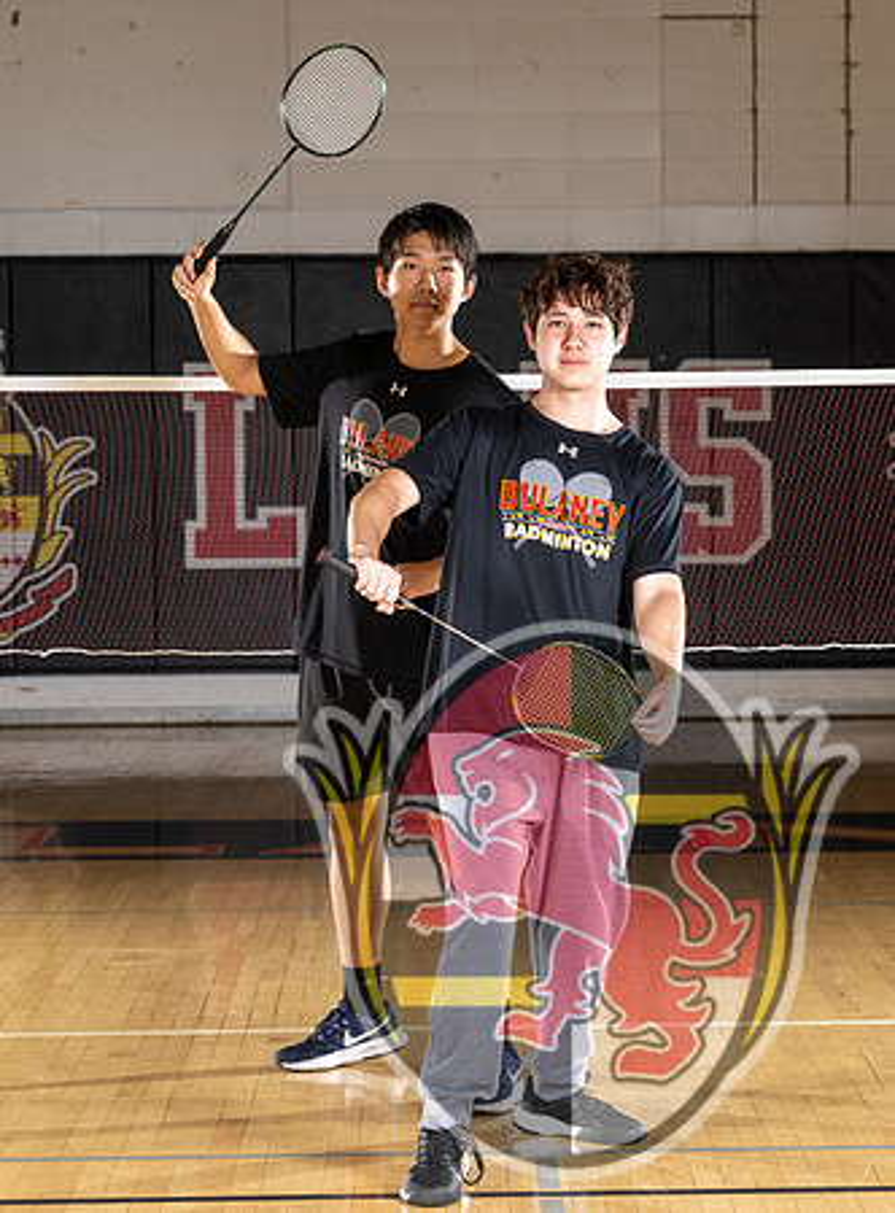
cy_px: 592
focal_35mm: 125
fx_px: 4343
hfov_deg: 11.8
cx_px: 572
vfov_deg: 15.9
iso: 320
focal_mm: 82
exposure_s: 1/100
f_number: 6.3
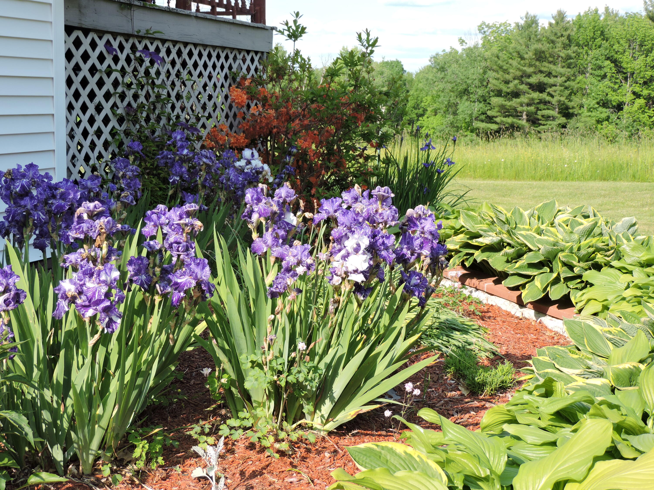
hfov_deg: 38.2
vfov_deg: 29.1
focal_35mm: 50
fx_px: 945
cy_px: 245
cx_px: 327
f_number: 3.6
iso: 100
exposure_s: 1/400
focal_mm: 8.9
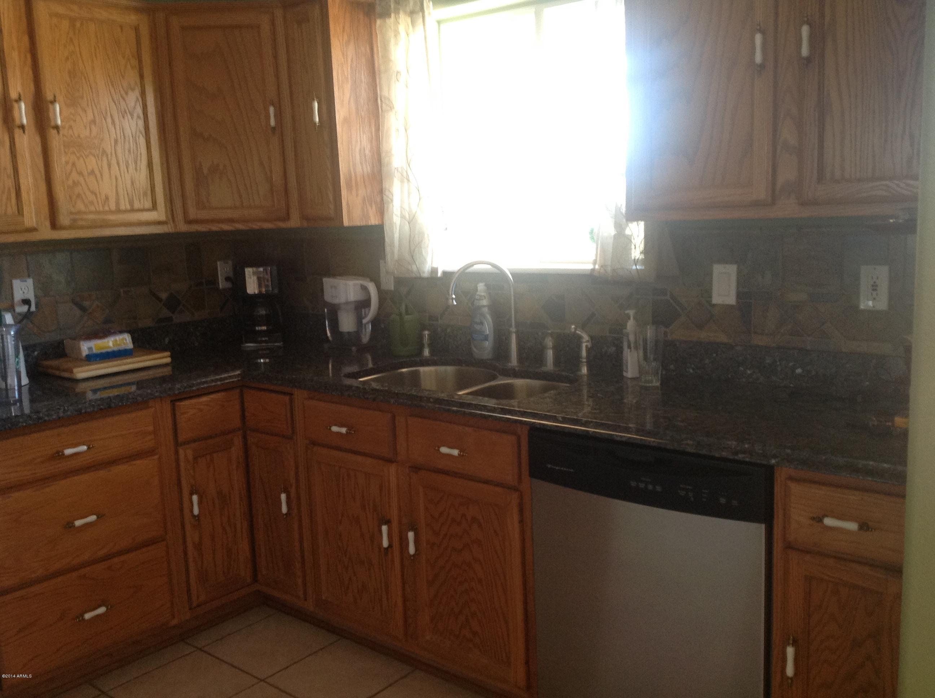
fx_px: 944
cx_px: 468
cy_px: 349
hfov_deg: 52.7
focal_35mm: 35
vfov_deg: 40.6
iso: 125
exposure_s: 1/15
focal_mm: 4.28
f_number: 2.4
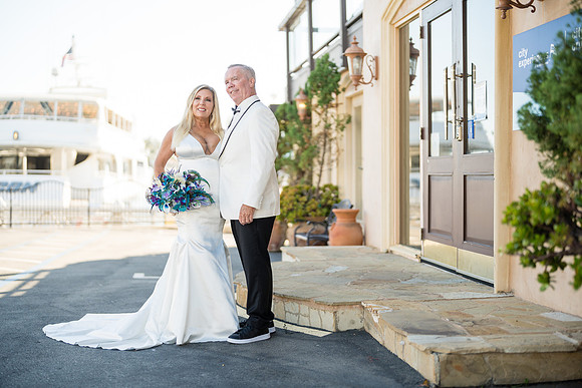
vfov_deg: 27.0
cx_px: 291
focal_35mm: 50
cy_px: 194
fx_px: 808
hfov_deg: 39.6
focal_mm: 50
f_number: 1.2
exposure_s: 1/2000
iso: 125
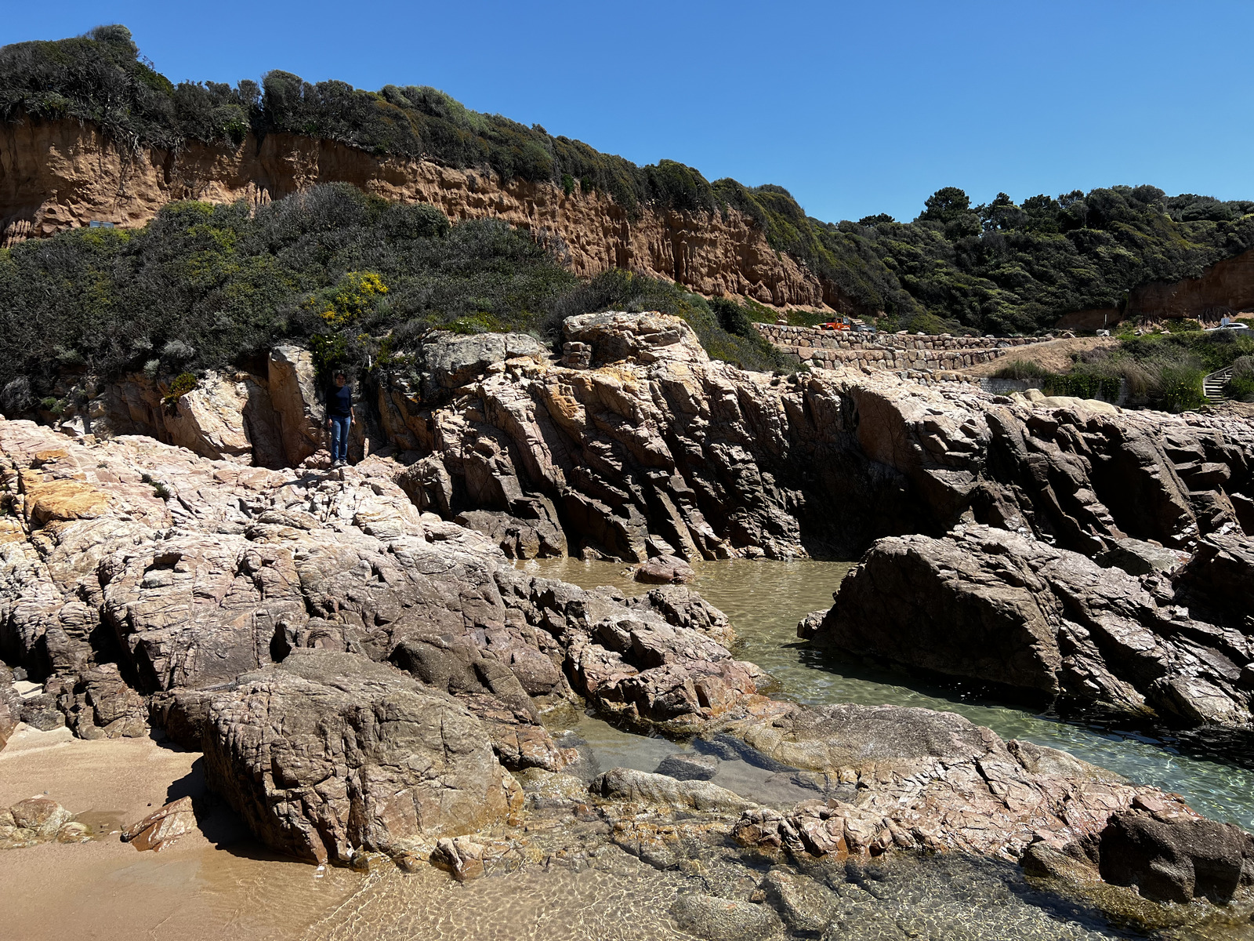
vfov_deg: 53.1
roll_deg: +0.0
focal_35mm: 26
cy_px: 470
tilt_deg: -4.8
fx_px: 942
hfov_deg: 67.3
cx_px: 627
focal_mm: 5.7
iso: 50
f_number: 1.5
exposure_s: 1/3704
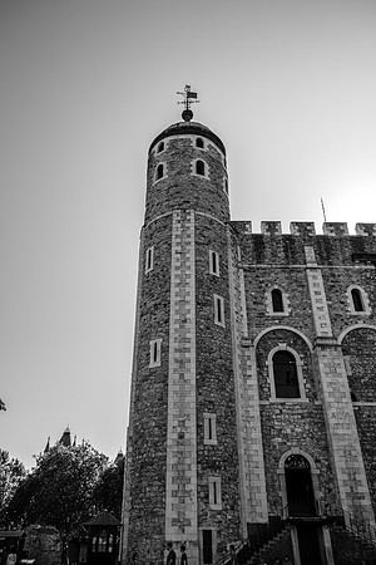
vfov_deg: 67.4
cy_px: 282
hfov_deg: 47.9
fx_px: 423
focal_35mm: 27
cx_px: 188
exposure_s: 1/640
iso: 200
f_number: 5.6
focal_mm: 18
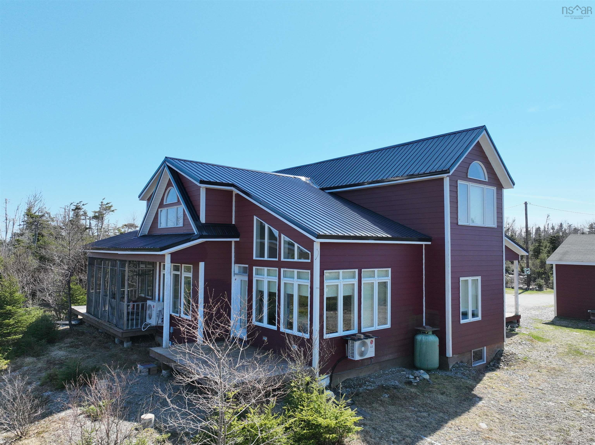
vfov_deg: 56.8
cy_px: 222
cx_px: 298
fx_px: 412
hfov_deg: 71.6
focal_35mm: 24
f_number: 2.8
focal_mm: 12.29
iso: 360
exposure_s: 1/2500
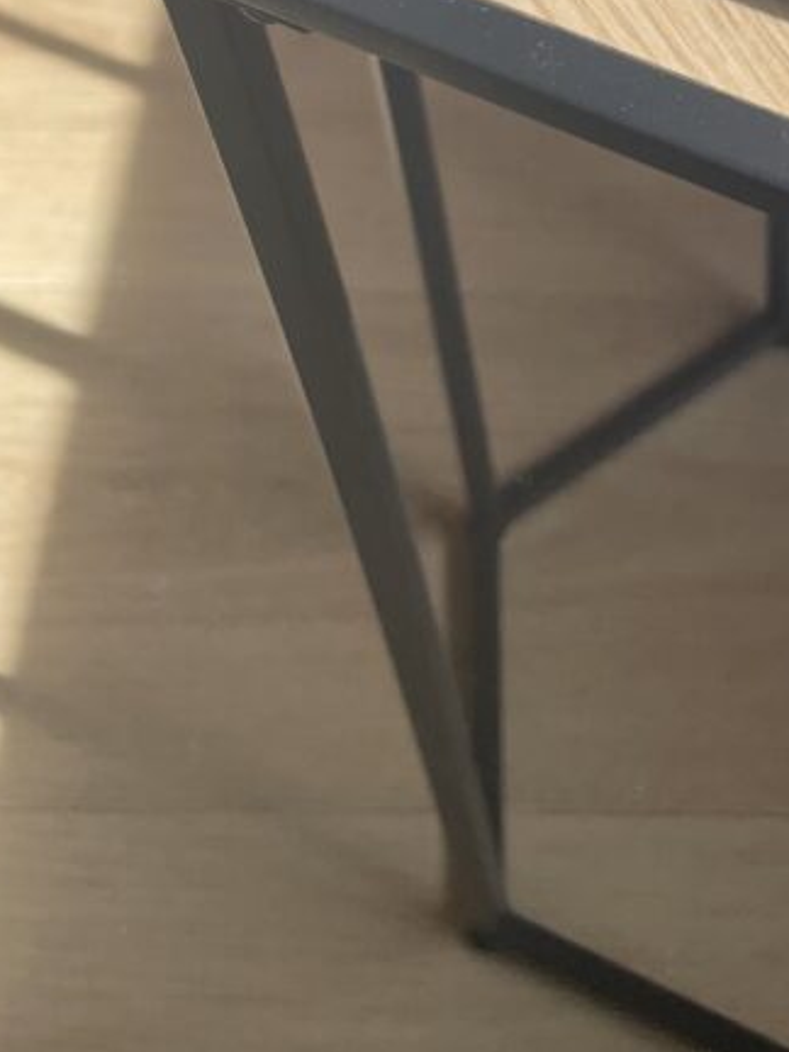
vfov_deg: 22.6
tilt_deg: -49.5
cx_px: 906
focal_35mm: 77
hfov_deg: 18.3
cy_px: -324
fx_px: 2340
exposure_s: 1/882
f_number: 1.6
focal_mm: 4.2
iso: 32
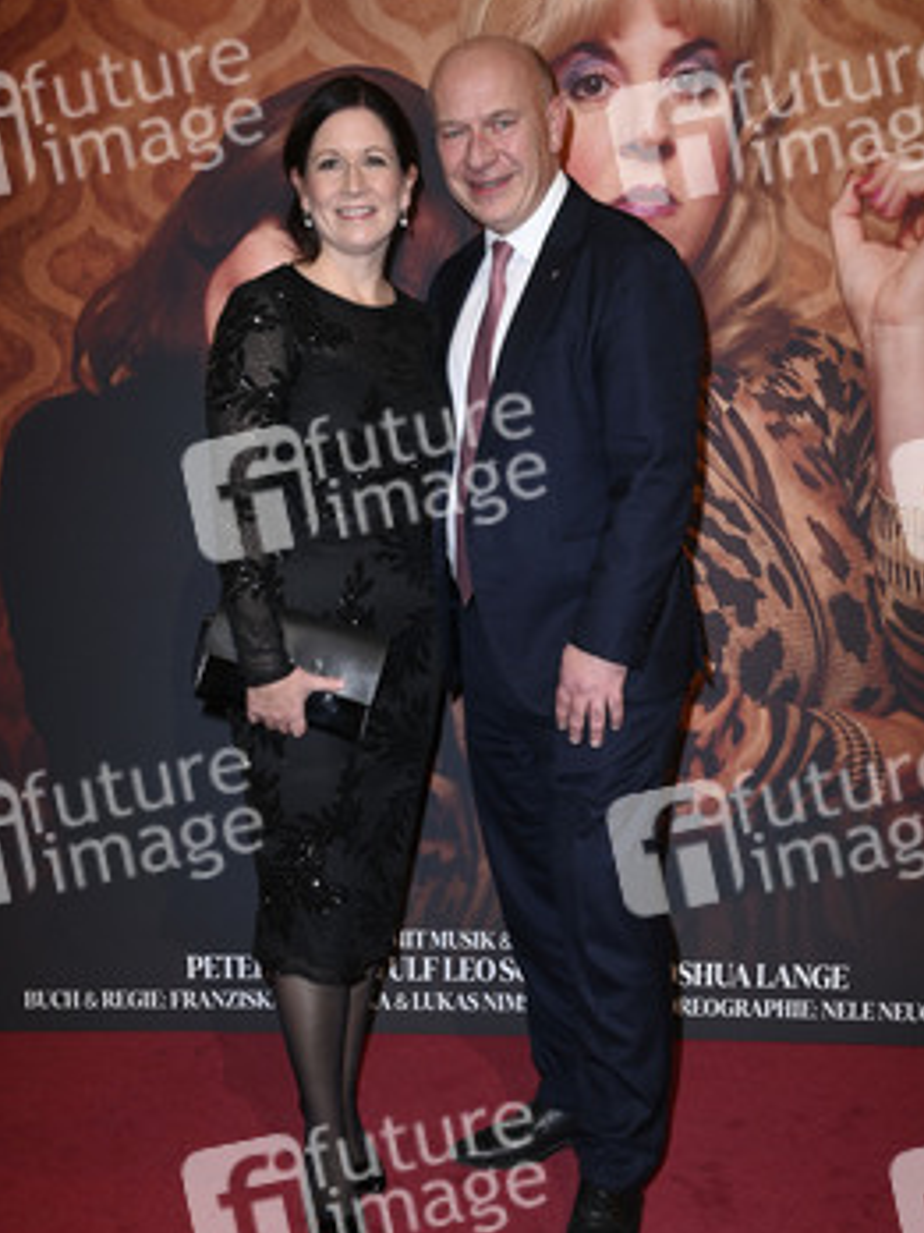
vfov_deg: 36.2
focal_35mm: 53
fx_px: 1886
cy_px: 655
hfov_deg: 27.5
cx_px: 467
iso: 1250
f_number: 5.6
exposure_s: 1/250
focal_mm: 48
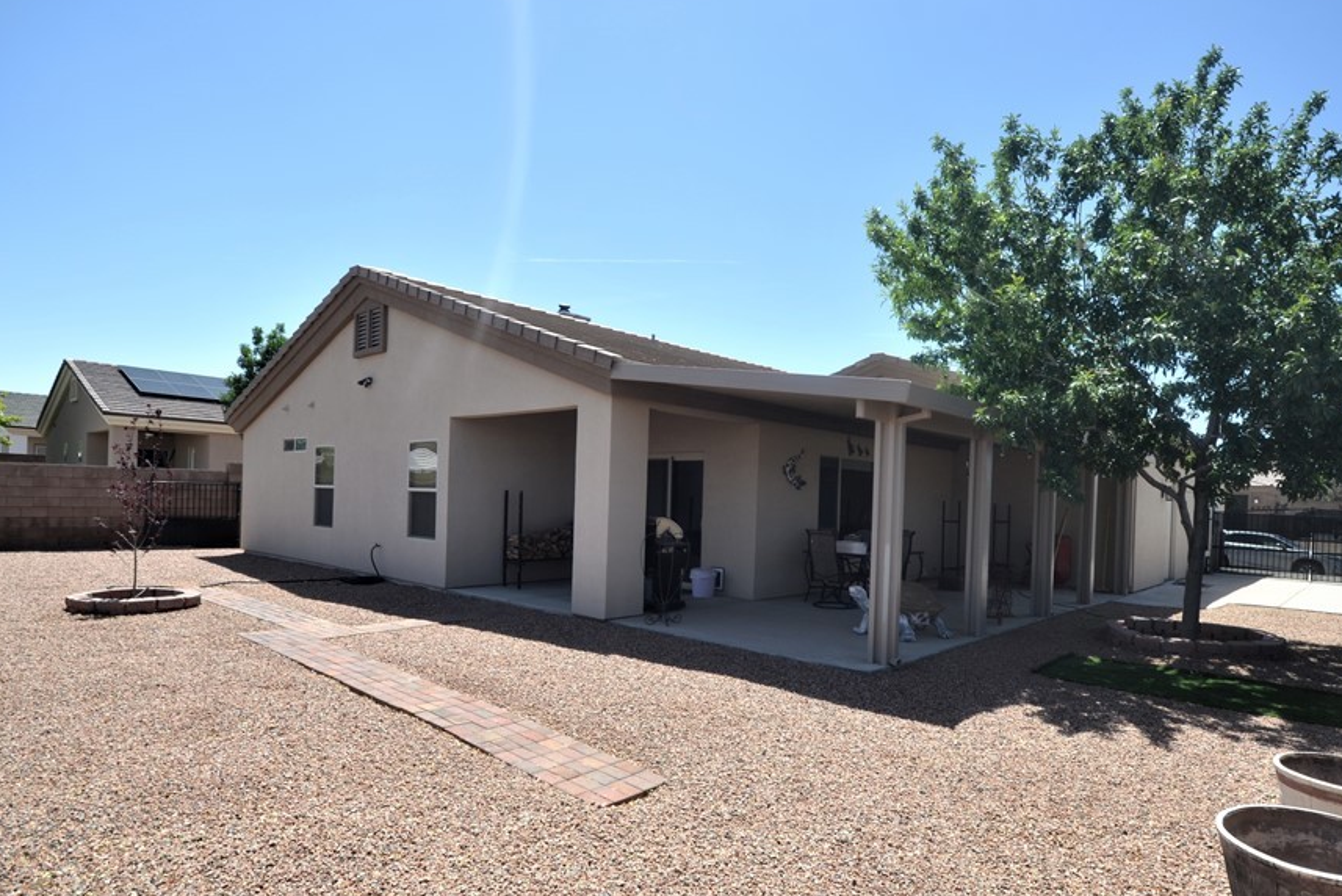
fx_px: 708
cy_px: 493
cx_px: 709
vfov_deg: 64.4
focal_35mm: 19
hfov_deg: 86.8
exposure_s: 1/200
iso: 100
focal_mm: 10
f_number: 7.1
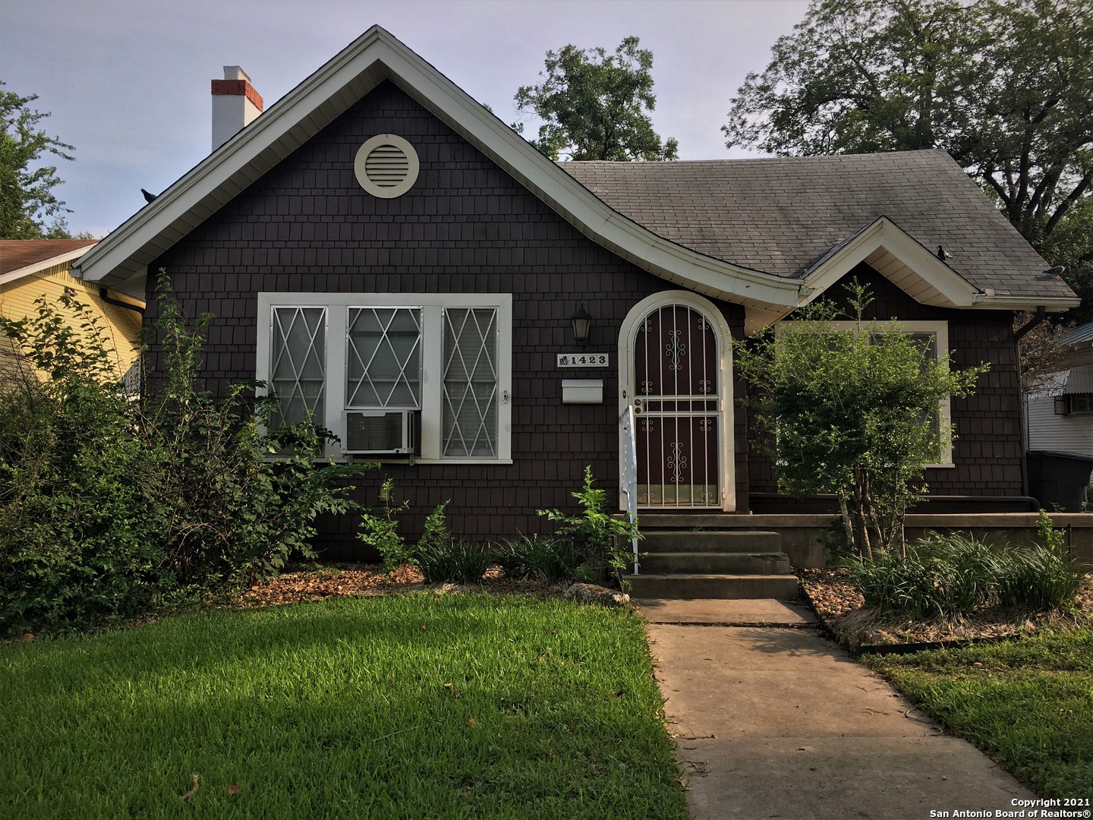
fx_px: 916
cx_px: 546
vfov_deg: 48.2
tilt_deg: +5.4
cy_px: 410
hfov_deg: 61.7
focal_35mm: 29
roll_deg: -0.3
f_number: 2.2
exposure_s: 1/699
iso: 25
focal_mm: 4.15
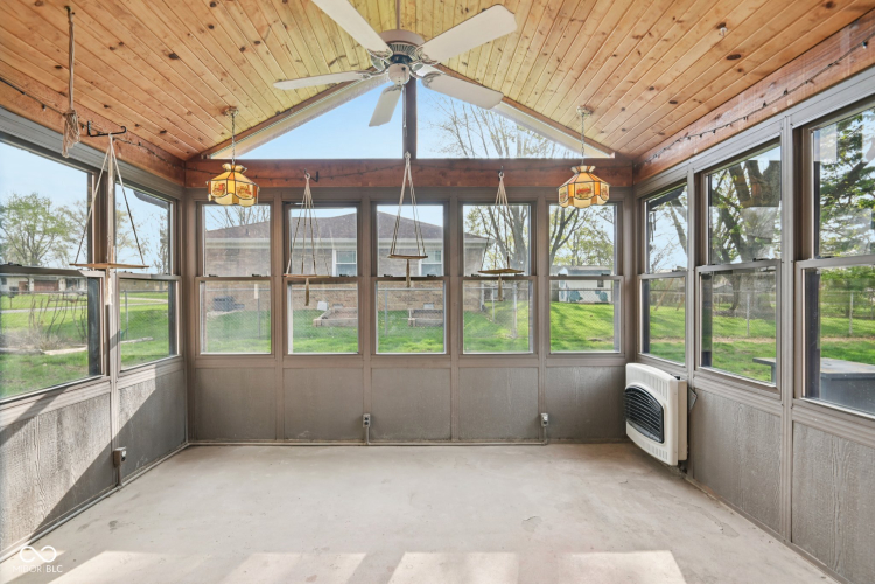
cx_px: 438
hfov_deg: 96.7
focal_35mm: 16
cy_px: 292
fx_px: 389
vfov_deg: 73.7
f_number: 8
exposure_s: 1/40
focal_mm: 16
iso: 100
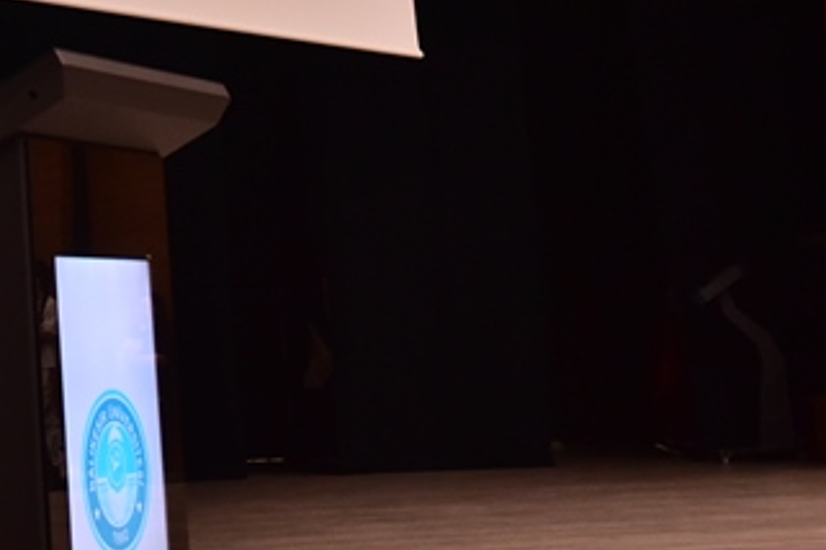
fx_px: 2340
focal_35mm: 102
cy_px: -181
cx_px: -82
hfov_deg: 19.2
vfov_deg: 12.9
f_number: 4
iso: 2500
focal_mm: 32
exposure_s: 1/200
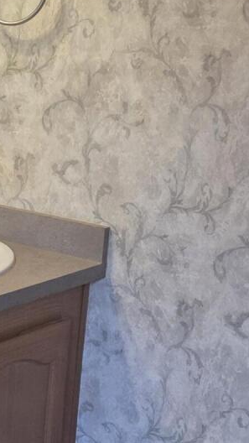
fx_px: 1115
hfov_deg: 11.1
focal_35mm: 95
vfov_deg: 22.4
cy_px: 237
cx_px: -302
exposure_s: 1/120
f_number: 1.8
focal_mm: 5.4
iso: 250
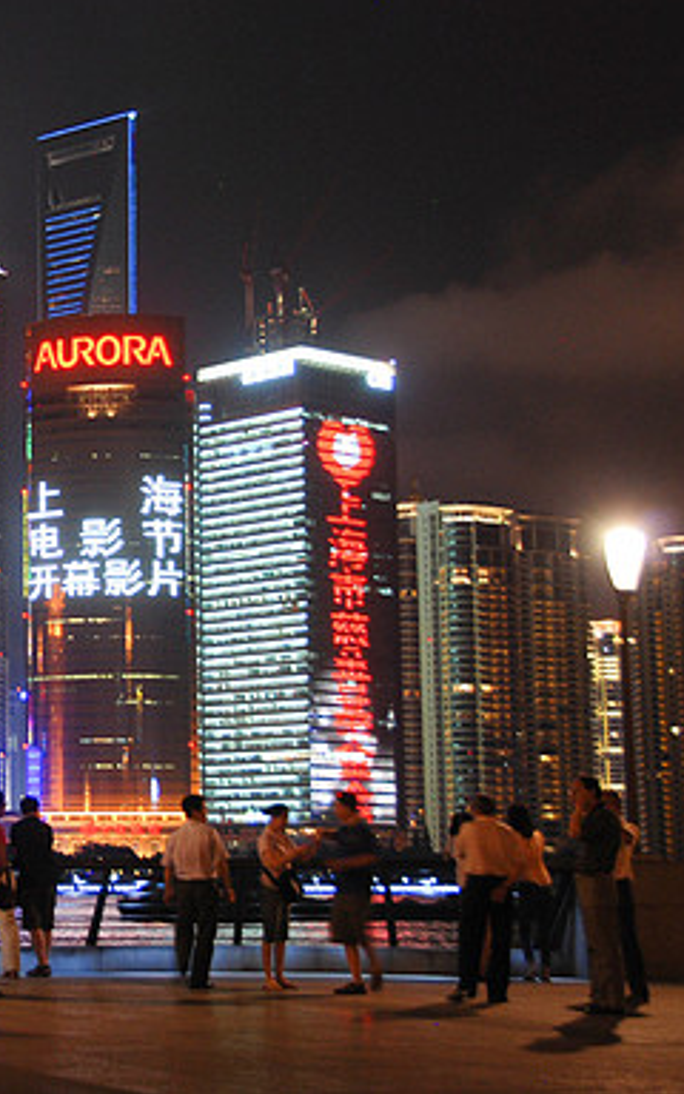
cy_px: 544
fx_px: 2207
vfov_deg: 27.8
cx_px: -80
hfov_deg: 17.0
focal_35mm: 74
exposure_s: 1/4
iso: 320
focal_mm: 32
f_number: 4.2
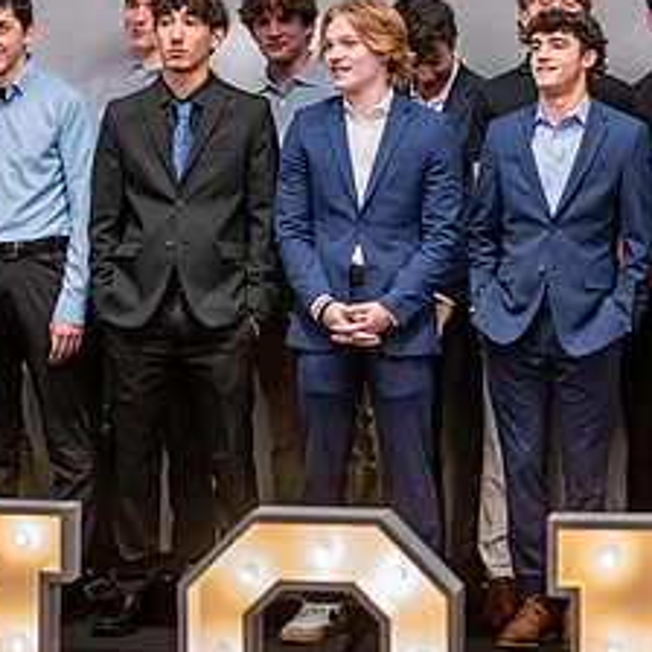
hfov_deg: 14.8
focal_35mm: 118
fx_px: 2515
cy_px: 192
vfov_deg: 14.7
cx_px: 335
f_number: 1.2
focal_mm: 50
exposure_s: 1/320
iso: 1600
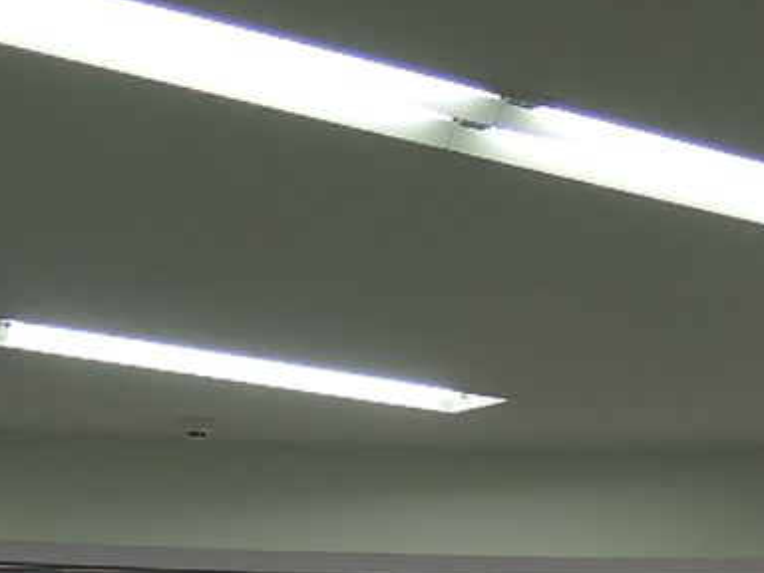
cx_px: 979
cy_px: 869
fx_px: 2207
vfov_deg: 13.9
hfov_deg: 18.4
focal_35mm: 100
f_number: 2.8
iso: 80
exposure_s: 1/50
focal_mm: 5.1
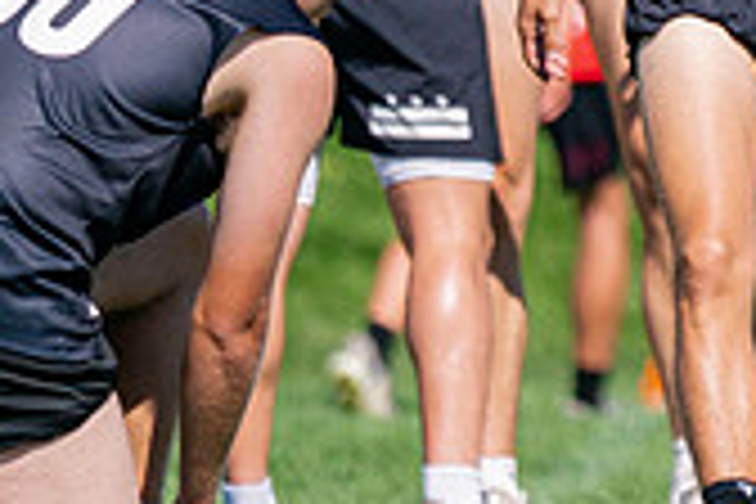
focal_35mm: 847
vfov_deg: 1.6
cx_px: 1219
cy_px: -236
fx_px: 17786
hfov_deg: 2.4
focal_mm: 200
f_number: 2.8
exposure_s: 1/6400
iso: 400
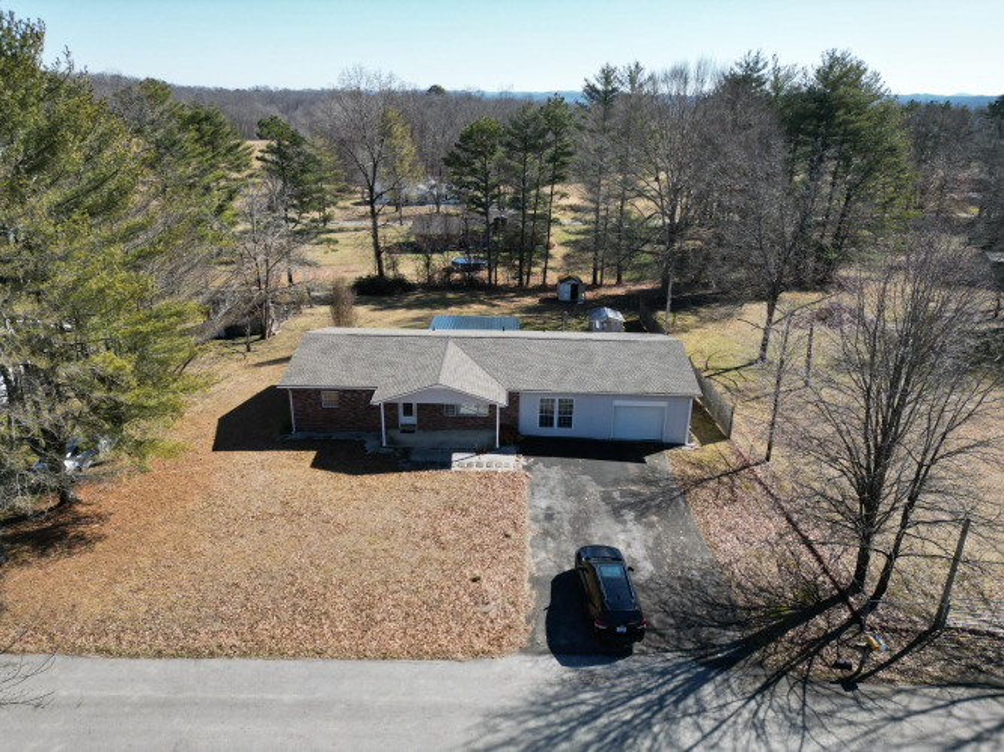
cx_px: 502
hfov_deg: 71.6
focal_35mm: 24
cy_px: 376
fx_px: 696
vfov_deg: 56.8
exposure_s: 1/2000
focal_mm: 6.72
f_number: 1.7
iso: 200
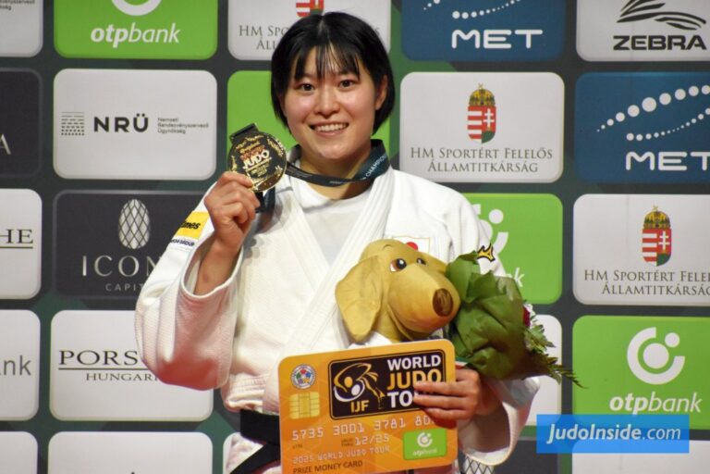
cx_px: 355
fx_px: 7987
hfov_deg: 5.1
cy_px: 237
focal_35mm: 405
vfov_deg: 3.4
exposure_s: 1/800
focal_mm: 270
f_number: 7.1
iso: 6400
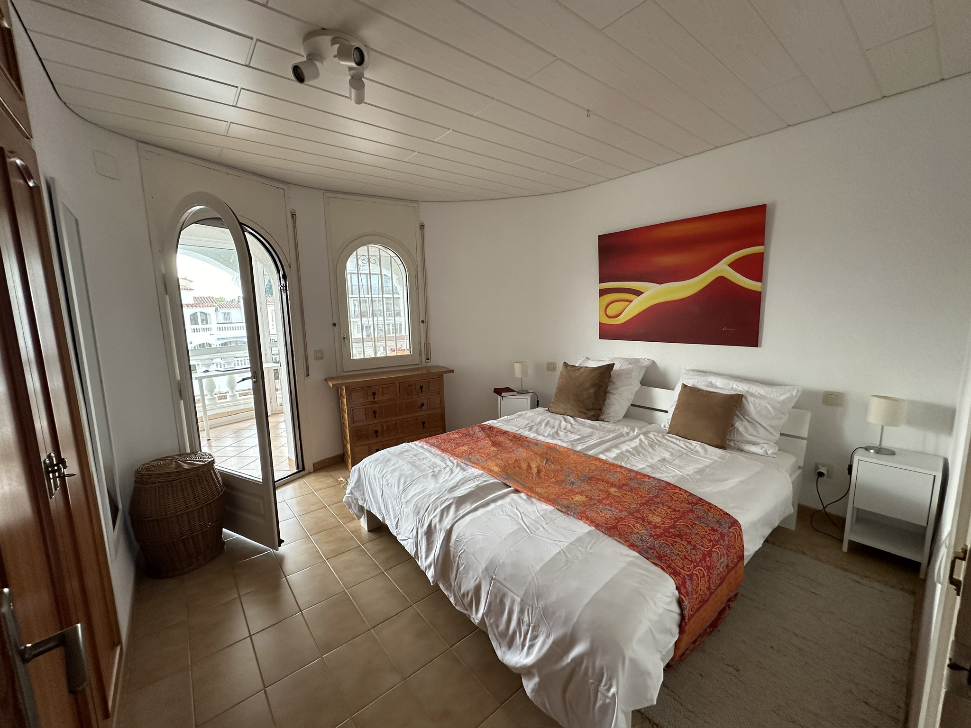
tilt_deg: -7.6
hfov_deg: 102.1
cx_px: 486
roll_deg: +1.3
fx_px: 393
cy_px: 364
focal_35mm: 14
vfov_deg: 85.7
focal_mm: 2.22
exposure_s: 1/99
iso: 160
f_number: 2.2
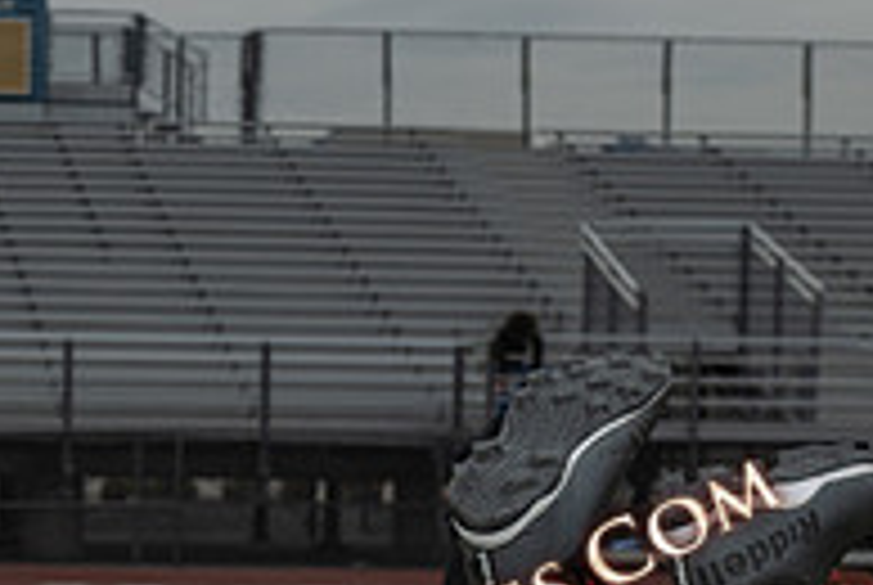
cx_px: -113
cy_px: 860
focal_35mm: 151
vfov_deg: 8.9
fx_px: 3667
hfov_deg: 13.3
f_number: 8
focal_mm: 48
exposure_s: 1/200
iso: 160
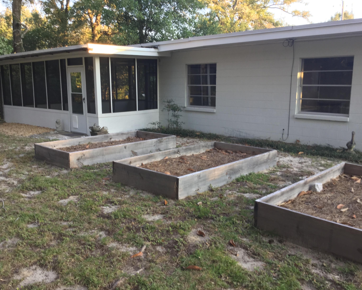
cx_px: 175
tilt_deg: -11.2
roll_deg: +0.6
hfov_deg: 54.2
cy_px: 146
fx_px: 354
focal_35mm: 33
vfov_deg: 44.5
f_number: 2.4
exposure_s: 1/40
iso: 32
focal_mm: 3.3
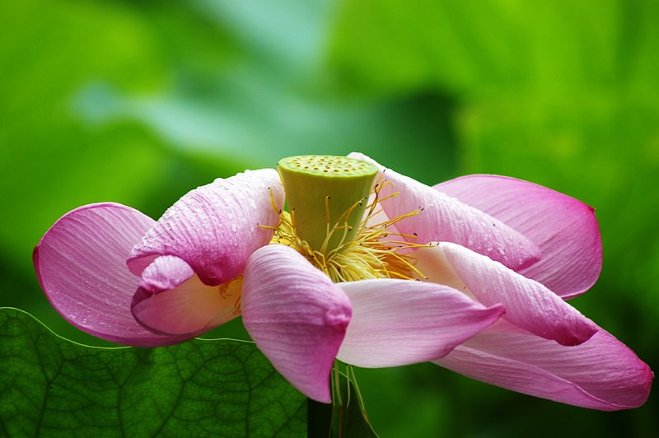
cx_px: 330
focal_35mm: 375
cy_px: 219
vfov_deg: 3.7
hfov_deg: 5.5
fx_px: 6859
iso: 200
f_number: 5.6
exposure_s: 1/125
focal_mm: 250
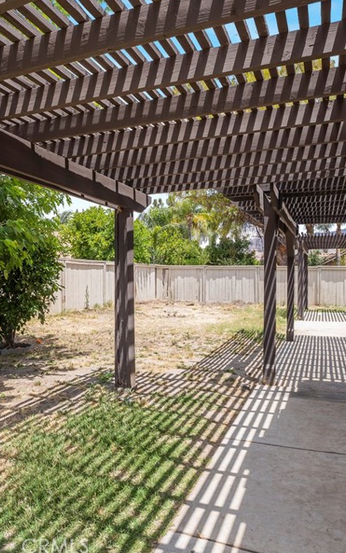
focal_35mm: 25
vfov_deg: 72.5
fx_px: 377
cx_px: 180
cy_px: 275
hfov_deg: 49.3
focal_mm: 16
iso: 400
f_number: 8
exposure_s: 1/500
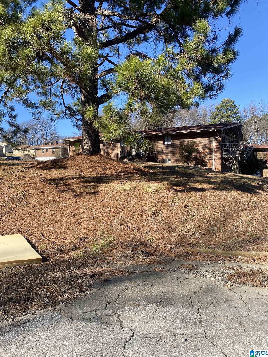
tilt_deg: +0.4
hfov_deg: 53.1
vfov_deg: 67.3
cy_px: 178
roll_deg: +1.0
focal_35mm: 26
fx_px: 268
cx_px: 134
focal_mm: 4.25
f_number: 1.8
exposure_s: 1/1300
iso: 32
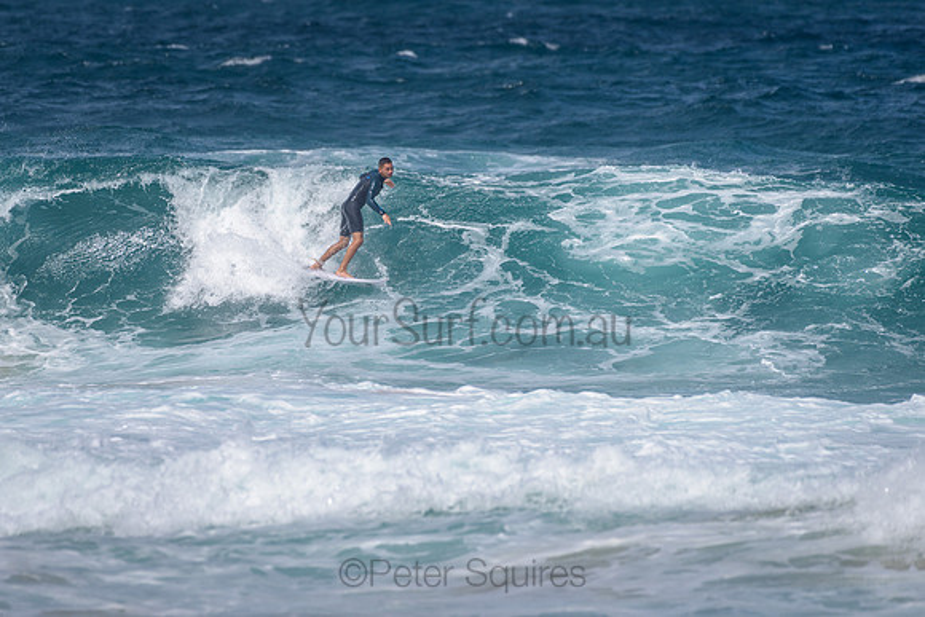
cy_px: 264
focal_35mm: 613
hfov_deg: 3.4
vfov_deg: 2.2
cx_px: 378
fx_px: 15763
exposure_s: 1/2000
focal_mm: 500
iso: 80
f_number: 5.6
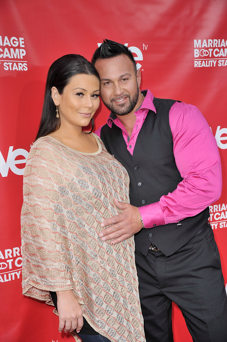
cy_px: 171
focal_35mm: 55
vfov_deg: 36.3
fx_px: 521
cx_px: 114
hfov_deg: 24.6
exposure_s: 1/60
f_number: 5.6
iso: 400
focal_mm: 55
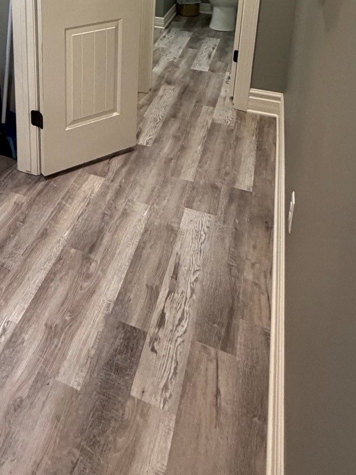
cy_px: 13
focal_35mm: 34
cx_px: 61
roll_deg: -0.1
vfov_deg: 46.3
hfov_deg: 39.8
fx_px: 466
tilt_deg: -14.8
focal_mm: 2.22
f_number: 2.2
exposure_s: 1/60
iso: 400
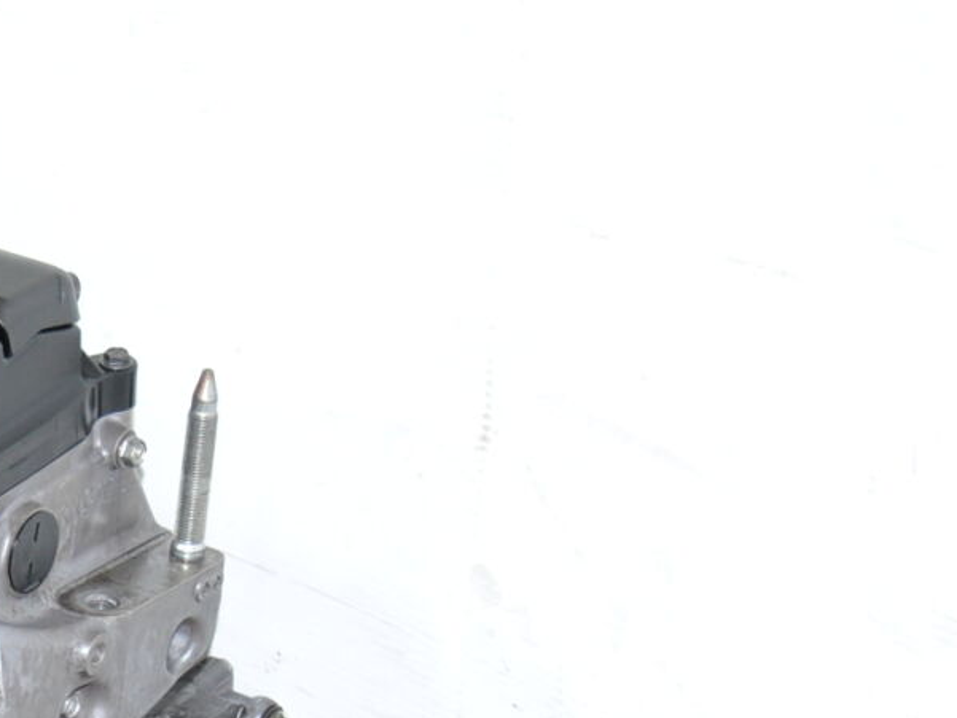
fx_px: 4037
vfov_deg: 10.1
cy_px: 787
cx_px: -279
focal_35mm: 146
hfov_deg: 13.1
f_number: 4.8
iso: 400
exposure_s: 1/60
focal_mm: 38
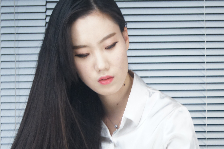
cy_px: 134
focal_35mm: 129
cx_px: 196
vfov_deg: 10.6
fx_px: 802
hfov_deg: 15.7
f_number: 5.6
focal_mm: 45
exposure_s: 1/160
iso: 800
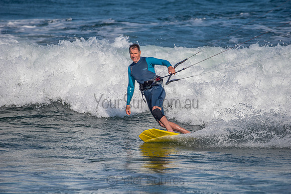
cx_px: 146
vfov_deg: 3.4
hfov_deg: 5.2
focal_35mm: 400
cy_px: 97
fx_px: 3234
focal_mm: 400
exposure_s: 1/2000
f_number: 5.6
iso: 100
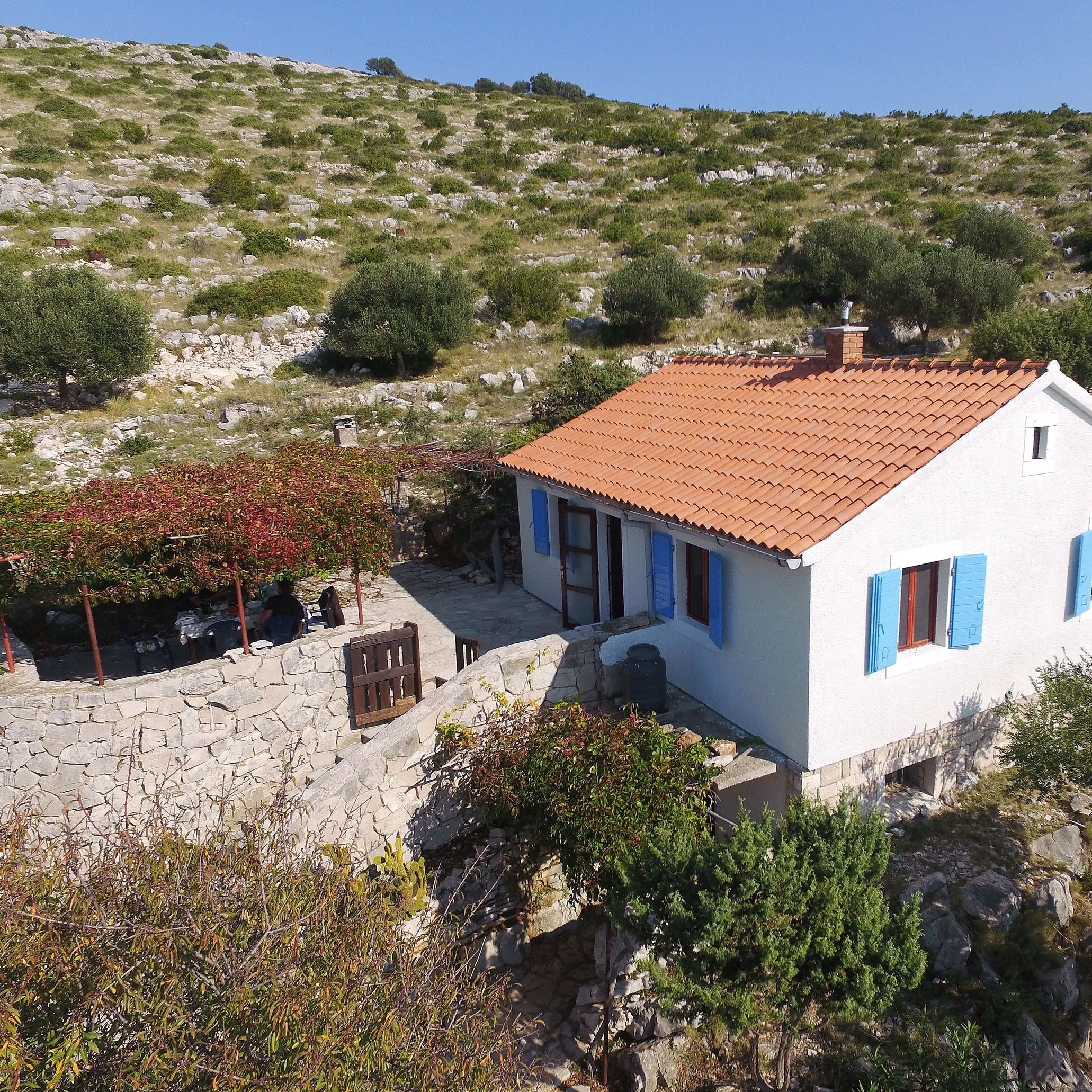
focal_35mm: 24
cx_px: 690
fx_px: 857
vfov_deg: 65.0
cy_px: 549
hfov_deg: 64.0
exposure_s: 1/1458
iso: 100
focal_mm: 3.61
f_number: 2.8
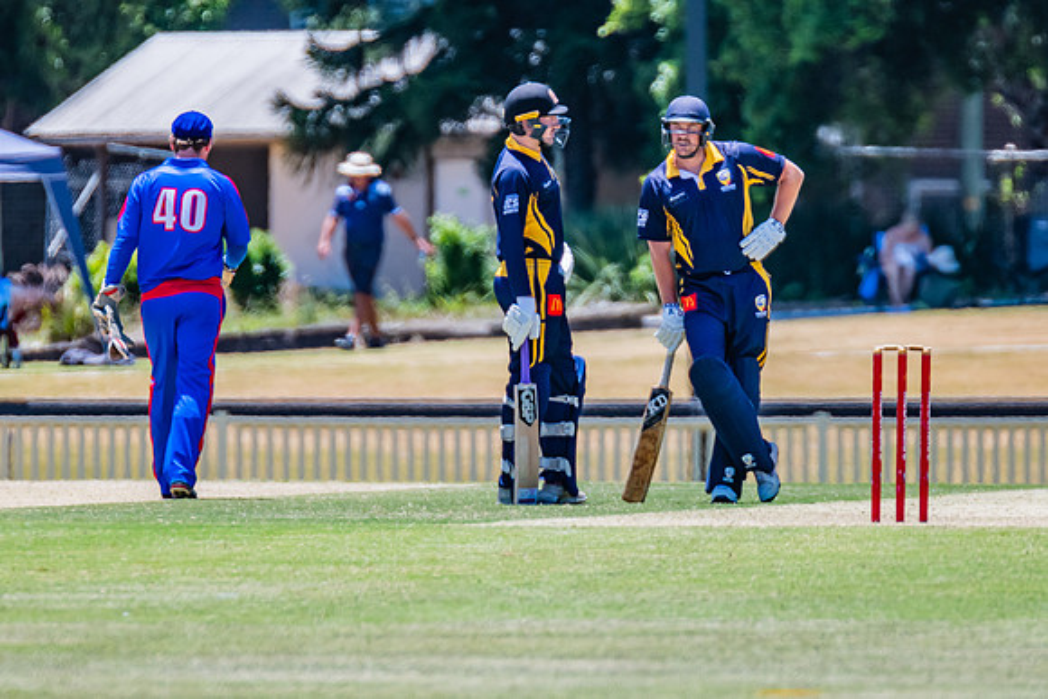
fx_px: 21795
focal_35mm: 749
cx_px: 610
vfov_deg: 1.8
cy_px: 199
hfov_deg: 2.8
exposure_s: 1/2000
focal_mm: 500
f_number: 5.6
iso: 640
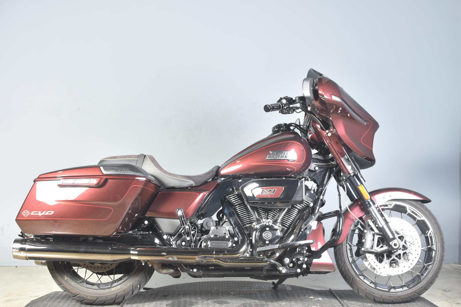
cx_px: 230
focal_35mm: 52
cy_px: 154
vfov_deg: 25.7
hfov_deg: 37.9
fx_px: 672
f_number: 5
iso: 400
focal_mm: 35
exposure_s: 1/60
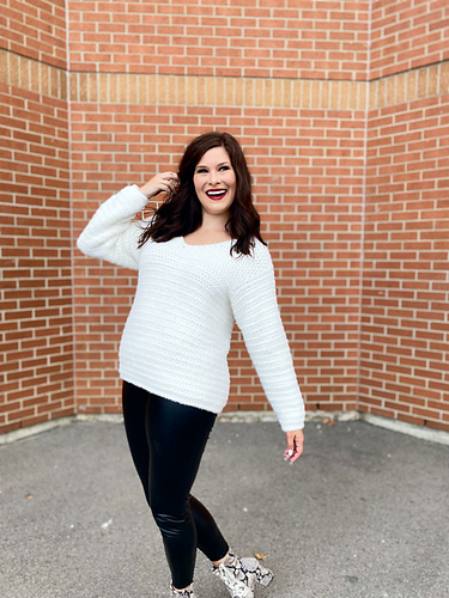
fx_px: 450
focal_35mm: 26
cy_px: 299
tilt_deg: -4.5
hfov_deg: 53.1
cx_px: 224
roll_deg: -0.8
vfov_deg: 67.3
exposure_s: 1/799
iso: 32
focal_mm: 4.25
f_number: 1.8
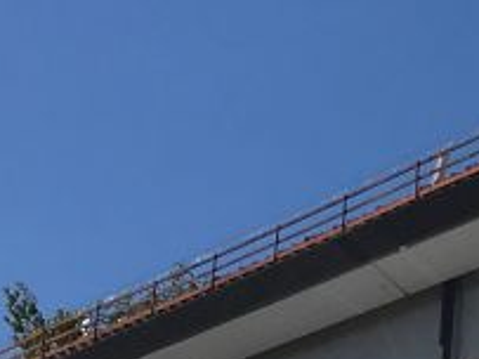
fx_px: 2531
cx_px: 1208
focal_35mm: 183
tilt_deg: +13.4
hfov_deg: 9.4
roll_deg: +0.6
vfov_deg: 8.0
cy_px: 489
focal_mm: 4.15
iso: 25
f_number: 2.2
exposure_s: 1/3344
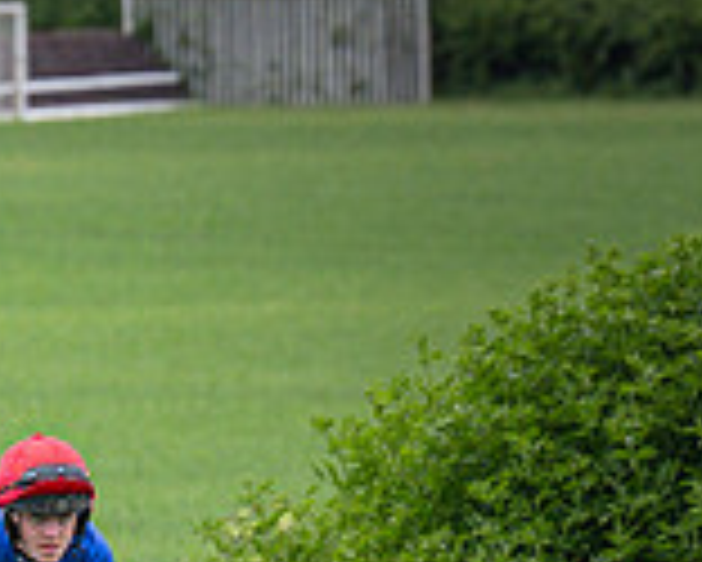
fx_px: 25675
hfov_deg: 1.6
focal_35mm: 1235
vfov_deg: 1.3
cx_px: -723
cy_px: 853
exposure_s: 1/1600
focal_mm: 160
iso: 400
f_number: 4
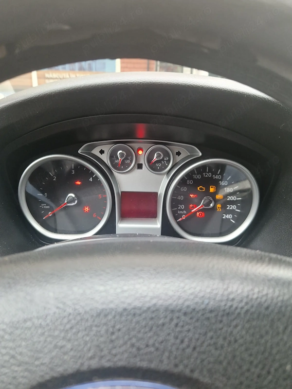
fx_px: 259
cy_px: 194
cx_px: 146
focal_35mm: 23
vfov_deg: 73.9
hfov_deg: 58.9
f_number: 1.8
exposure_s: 1/50
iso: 64
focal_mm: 5.4
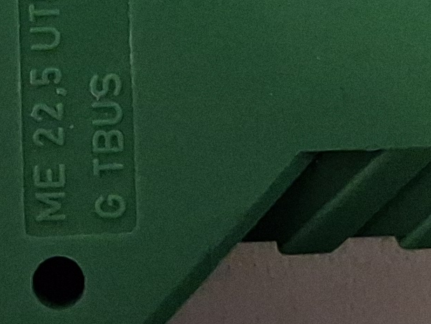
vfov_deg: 7.6
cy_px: -511
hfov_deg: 11.0
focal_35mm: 179
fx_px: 2230
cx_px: 147
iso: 800
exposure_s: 1/25
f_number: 1.8
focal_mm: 4
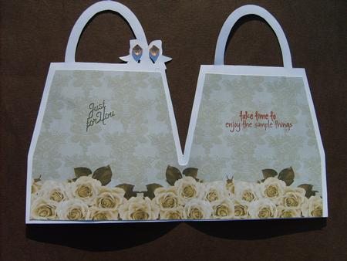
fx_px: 351
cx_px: 174
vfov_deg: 40.7
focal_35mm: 35
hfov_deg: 52.6
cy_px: 130
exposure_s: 1/1000
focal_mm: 5.8
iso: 50
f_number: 2.8
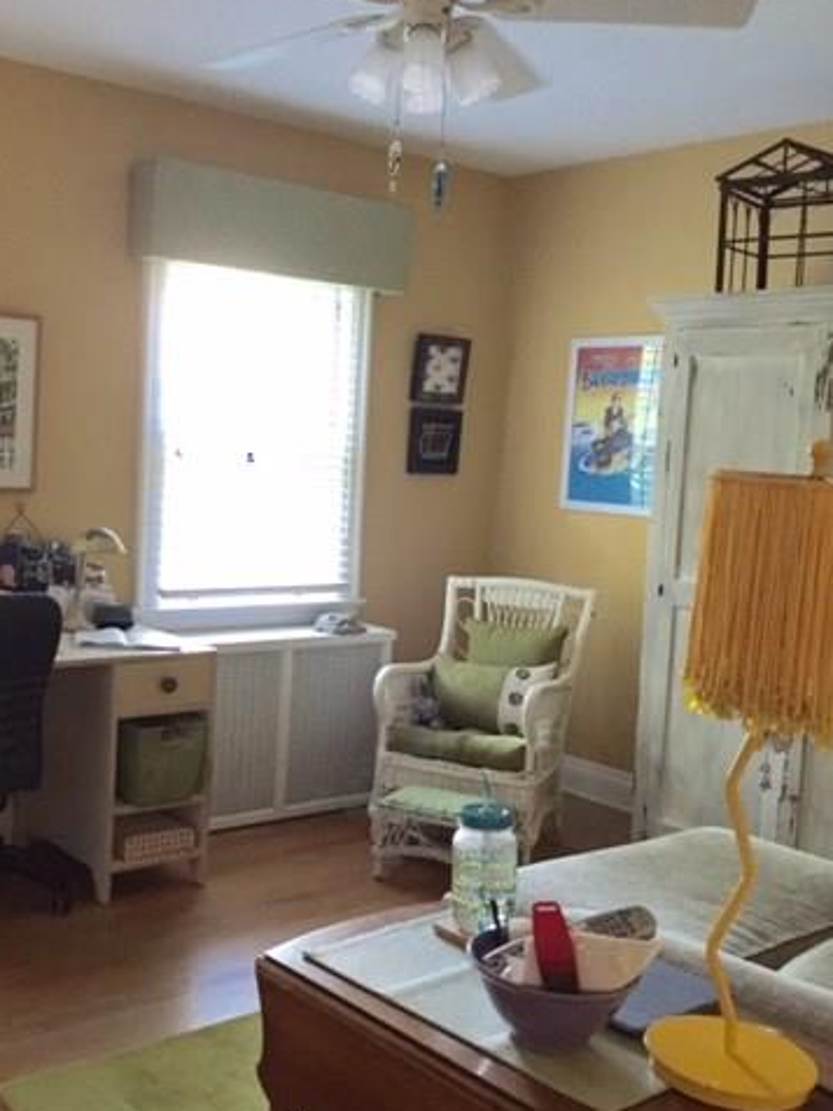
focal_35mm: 39
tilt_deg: -4.6
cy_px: 565
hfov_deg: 36.5
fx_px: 1251
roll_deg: -3.0
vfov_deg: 47.9
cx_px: 292
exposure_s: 1/20
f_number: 2.2
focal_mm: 4.15
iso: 250
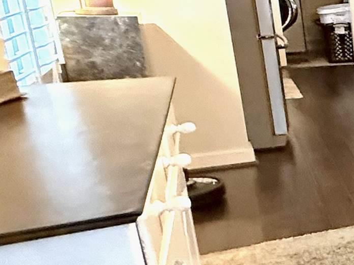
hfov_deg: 17.1
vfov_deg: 23.6
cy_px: 121
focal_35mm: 62
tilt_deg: -14.0
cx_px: 775
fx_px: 634
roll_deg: -3.0
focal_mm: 2.22
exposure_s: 1/60
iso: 800
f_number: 2.2
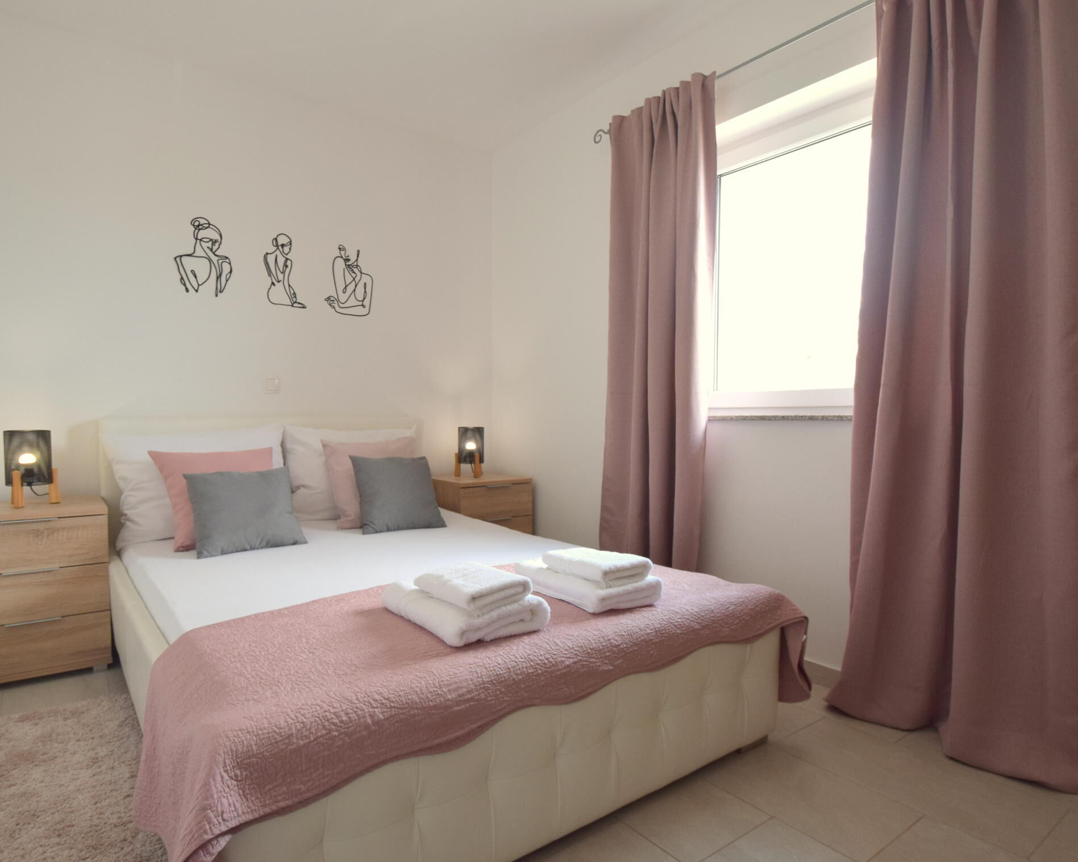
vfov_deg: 69.2
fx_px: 625
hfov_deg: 81.4
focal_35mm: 20
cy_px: 427
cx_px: 505
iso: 400
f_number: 5.6
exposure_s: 1/125
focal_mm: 11
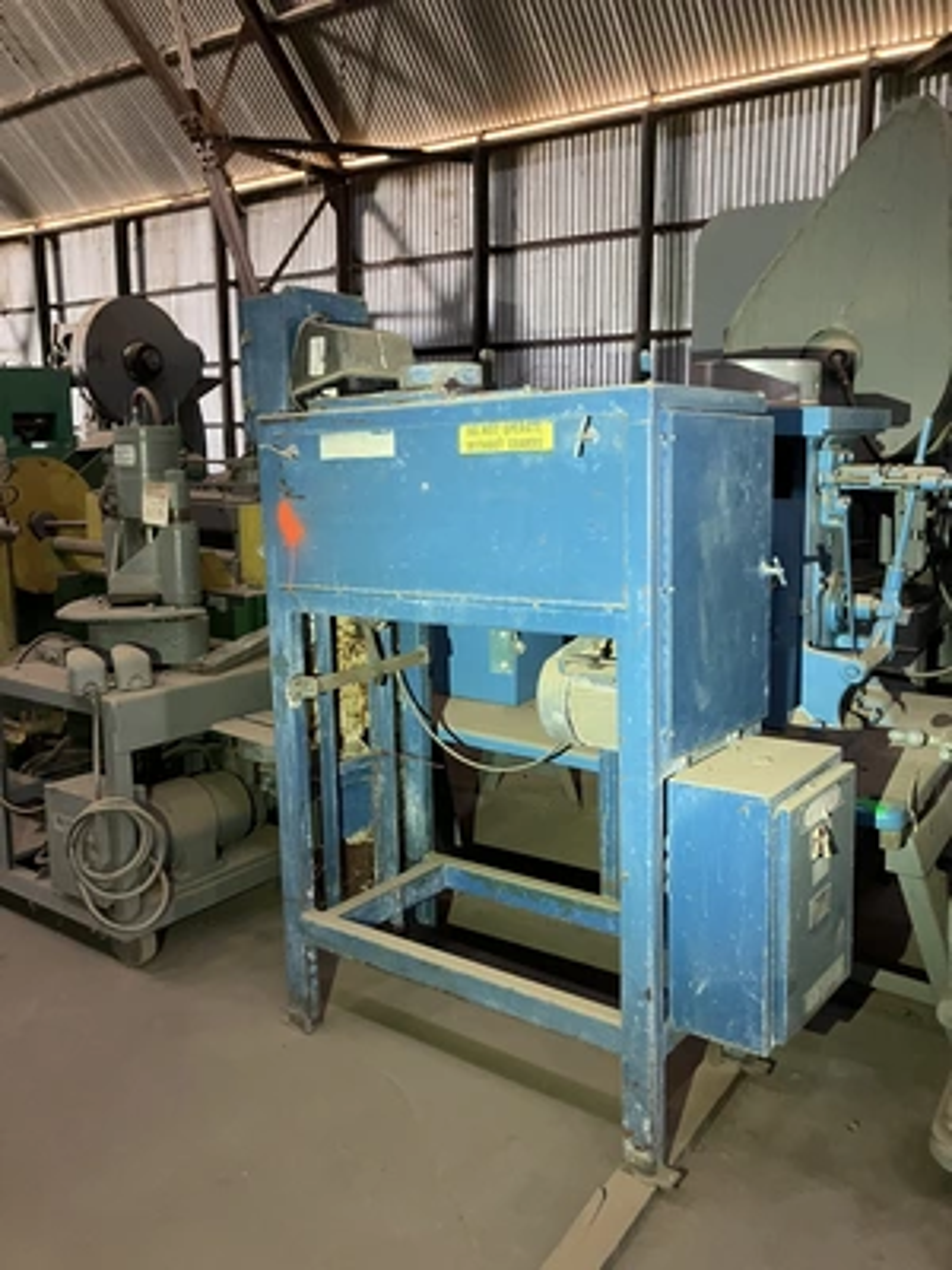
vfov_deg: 63.4
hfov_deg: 49.7
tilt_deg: -9.6
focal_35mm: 28
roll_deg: -0.3
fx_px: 1027
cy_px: 635
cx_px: 476
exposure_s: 1/30
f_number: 1.8
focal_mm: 3.99
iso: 500
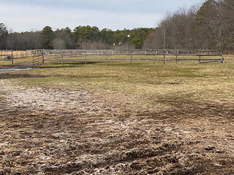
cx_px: 117
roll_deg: -0.4
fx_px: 467
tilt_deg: -2.1
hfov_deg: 28.1
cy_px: 64
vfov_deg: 21.3
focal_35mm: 69
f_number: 2
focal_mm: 6
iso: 20
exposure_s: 1/1261
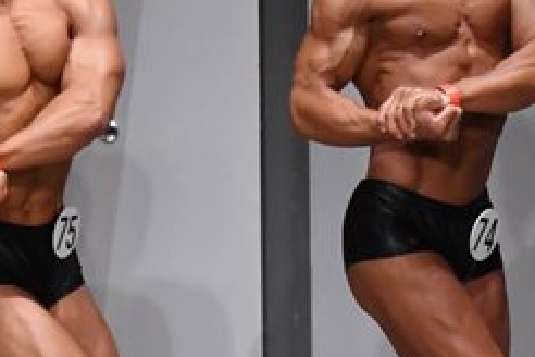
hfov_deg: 3.2
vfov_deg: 2.2
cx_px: 421
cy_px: 270
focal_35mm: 636
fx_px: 9451
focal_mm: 135
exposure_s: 1/400
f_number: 5.6
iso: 5000
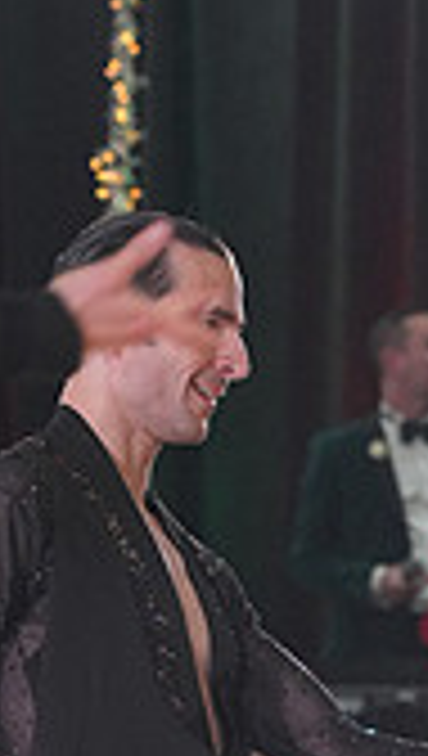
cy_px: 1076
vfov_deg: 4.6
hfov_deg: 2.6
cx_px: 637
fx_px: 9304
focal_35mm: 463
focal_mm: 128
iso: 2500
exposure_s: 1/200
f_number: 5
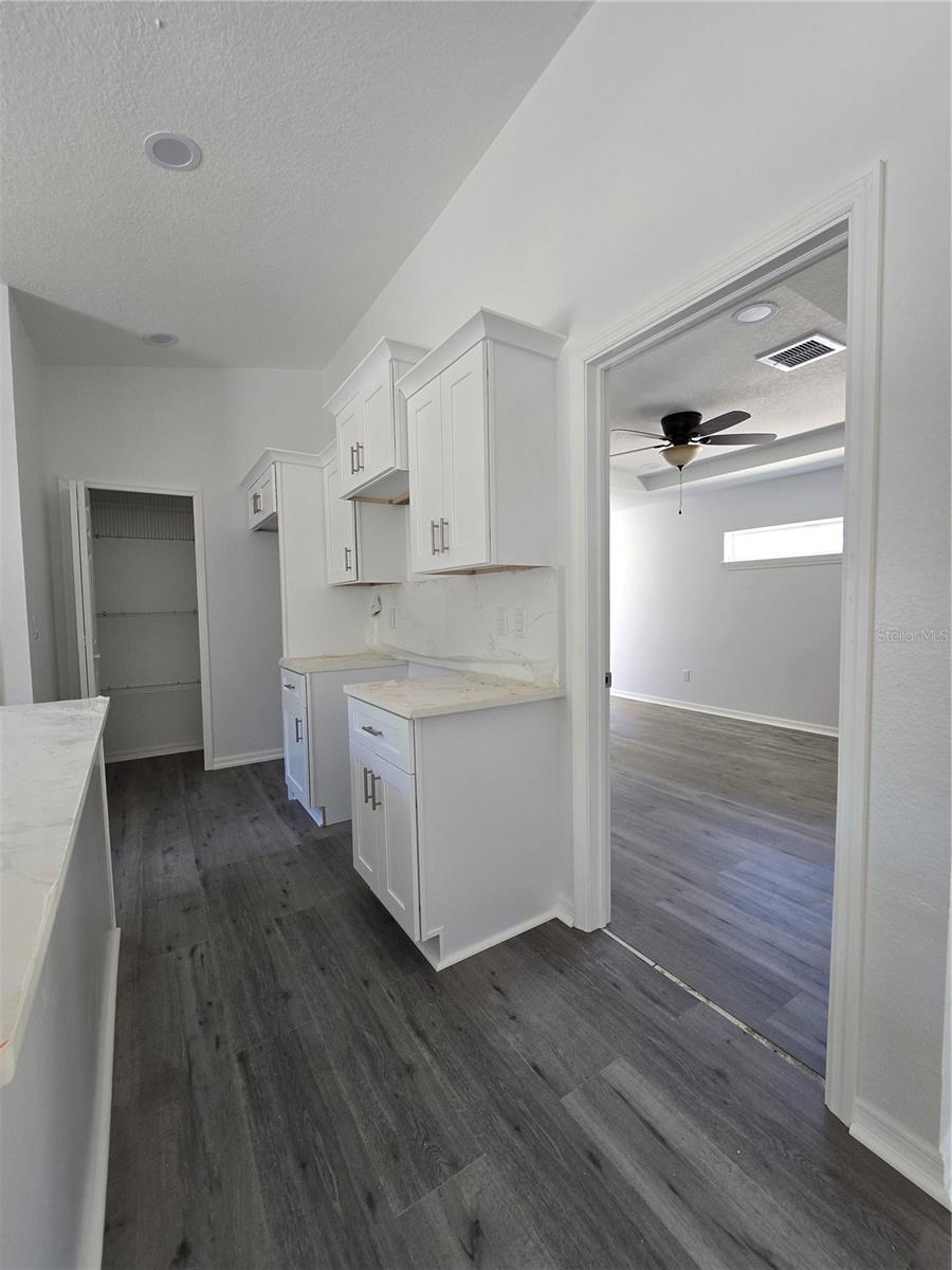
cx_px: 476
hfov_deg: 89.9
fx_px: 477
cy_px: 635
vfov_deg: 106.2
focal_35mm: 13
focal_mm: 2.2
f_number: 2.2
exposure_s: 1/60
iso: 80
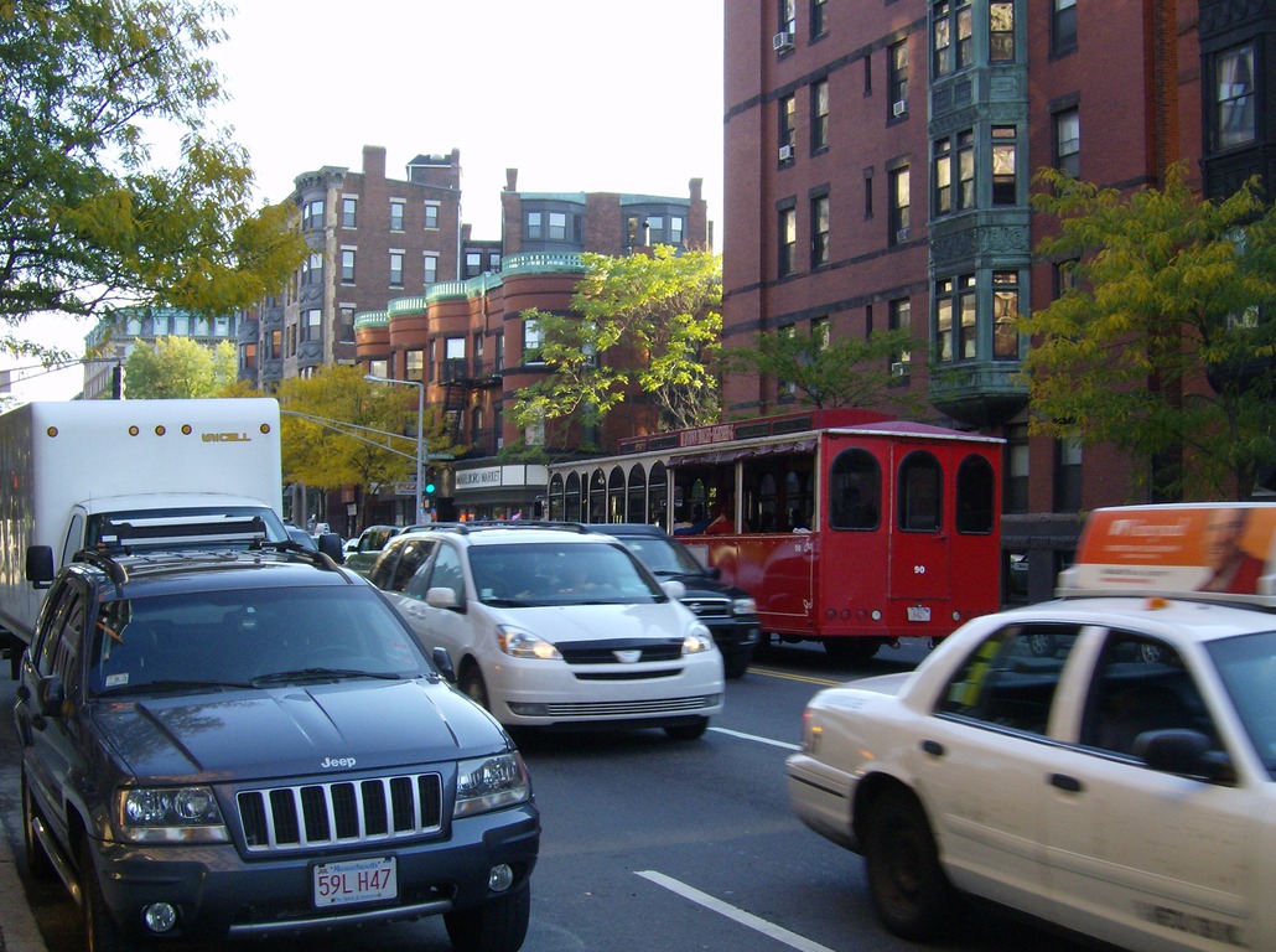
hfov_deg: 41.3
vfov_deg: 31.4
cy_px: 476
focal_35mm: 46
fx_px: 1692
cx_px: 638
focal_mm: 7.7
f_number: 5.1
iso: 100
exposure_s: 1/68.4
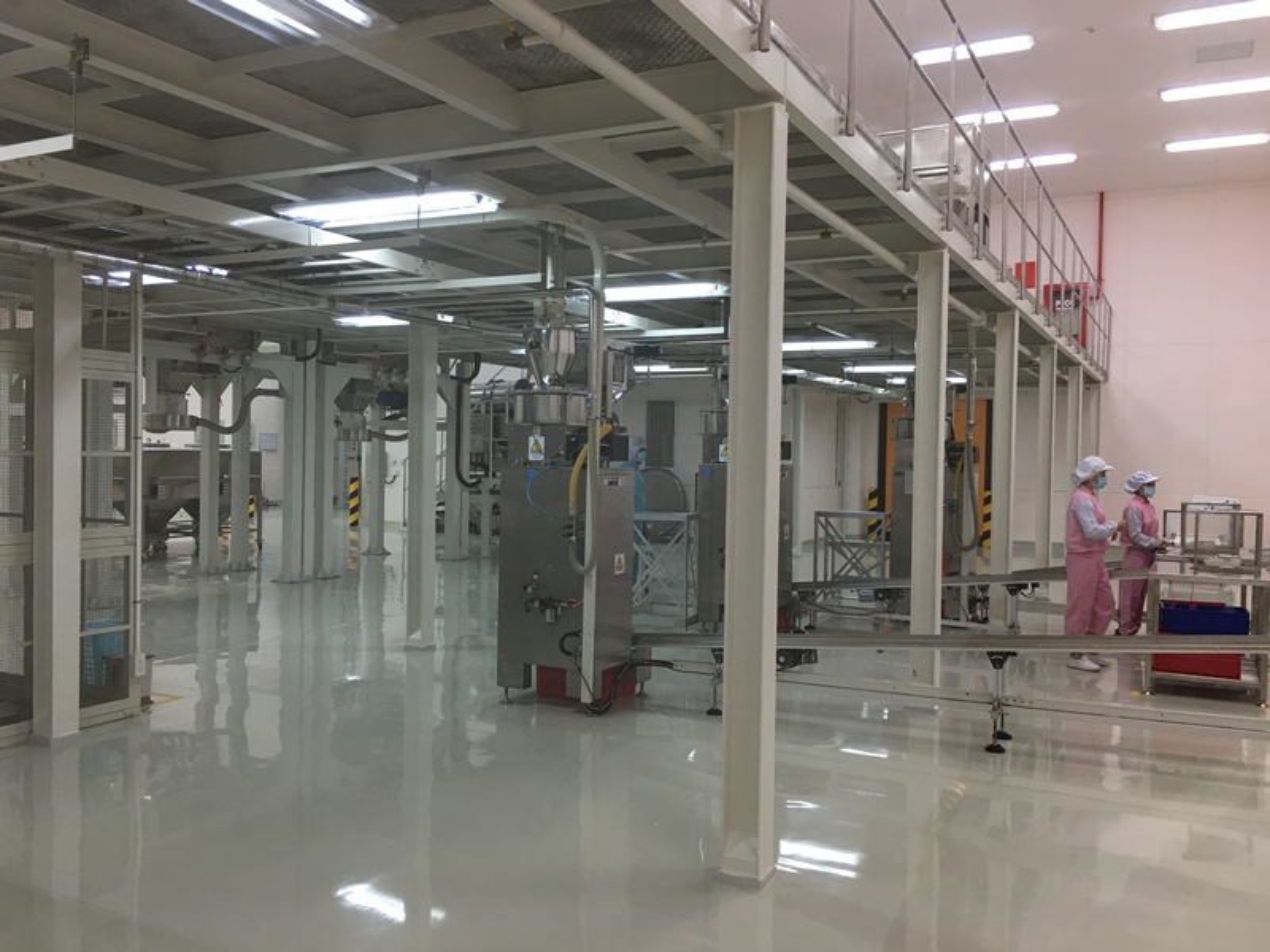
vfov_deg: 48.2
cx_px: 635
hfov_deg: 61.7
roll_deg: -1.2
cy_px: 476
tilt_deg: -0.8
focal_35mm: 29
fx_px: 1064
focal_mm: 4.15
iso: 32
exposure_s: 1/17
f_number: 2.2
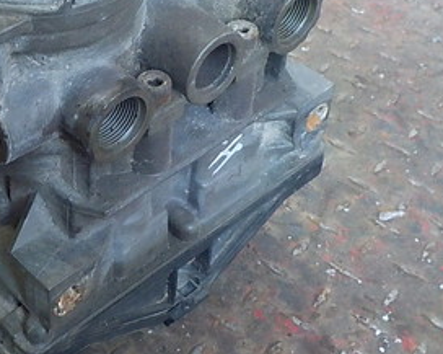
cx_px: 64
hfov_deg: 26.8
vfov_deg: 22.0
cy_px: 95
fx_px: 904
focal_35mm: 69
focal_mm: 4.1
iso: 250
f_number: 3.3
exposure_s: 1/30
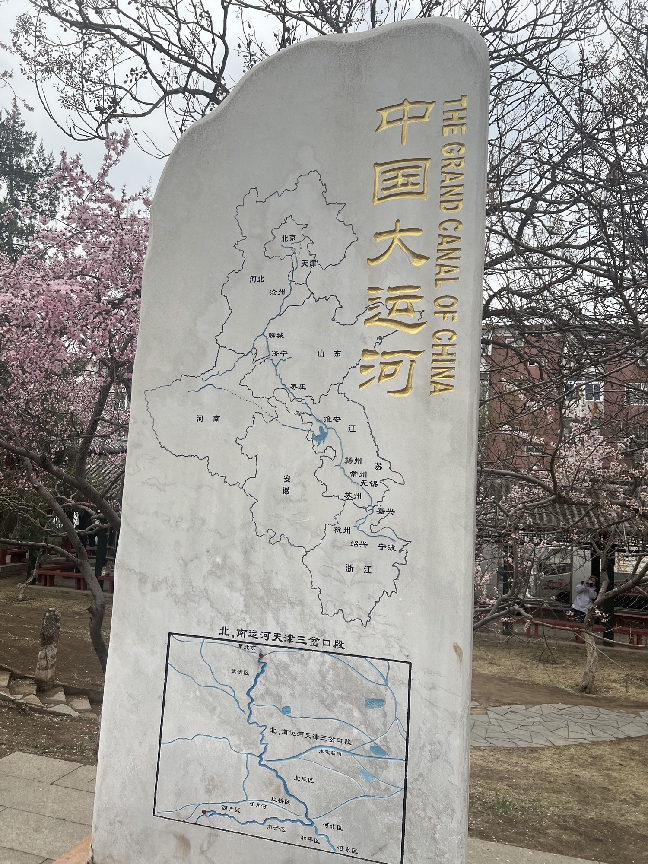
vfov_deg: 67.3
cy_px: 432
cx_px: 324
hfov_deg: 53.1
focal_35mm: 26
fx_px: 649
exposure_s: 1/3077
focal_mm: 5.7
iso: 50
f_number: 1.5
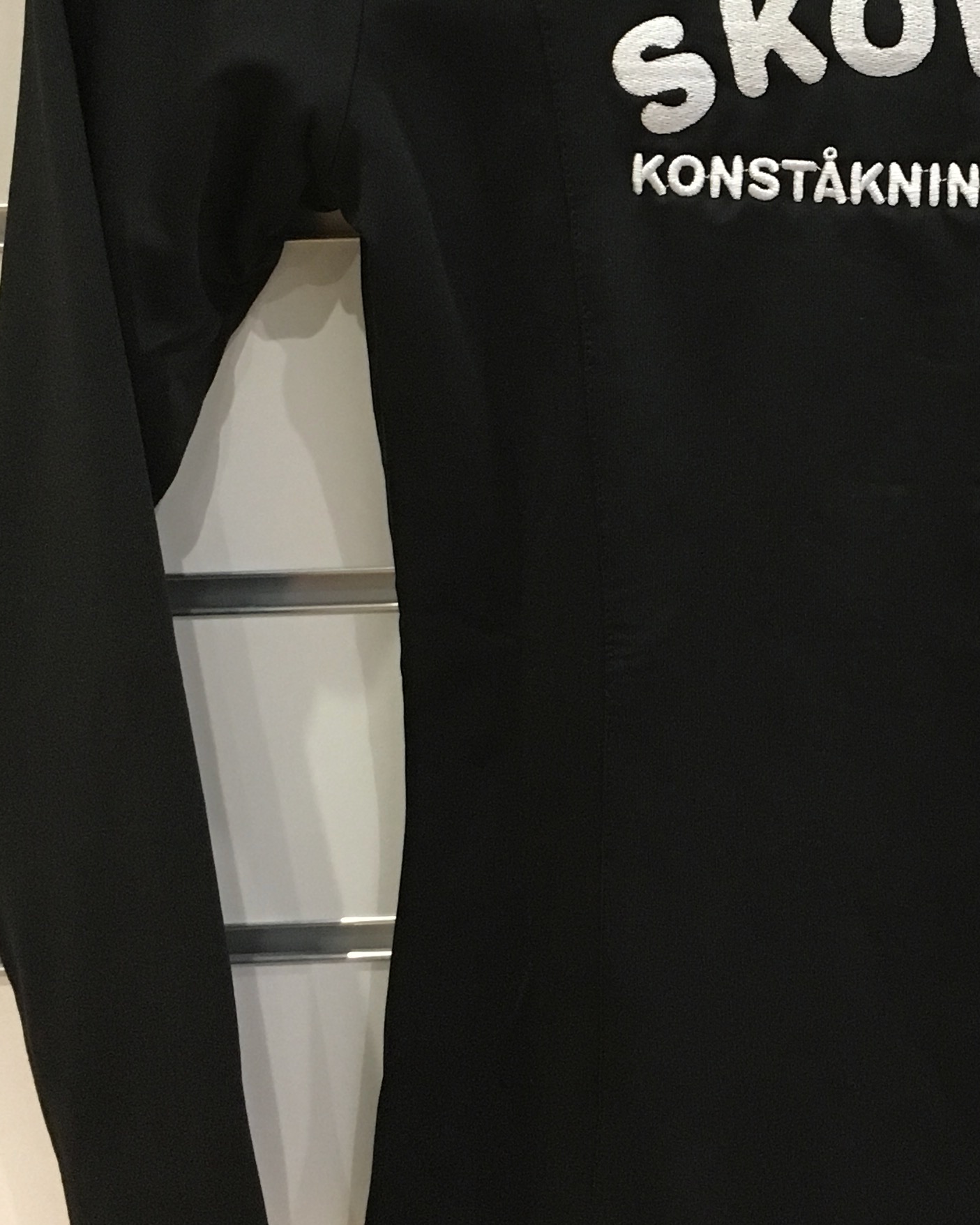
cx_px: 882
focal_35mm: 65
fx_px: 2356
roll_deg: +1.5
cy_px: 357
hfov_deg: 22.9
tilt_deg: -11.2
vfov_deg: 28.8
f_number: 2.2
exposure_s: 1/17
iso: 200
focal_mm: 4.15
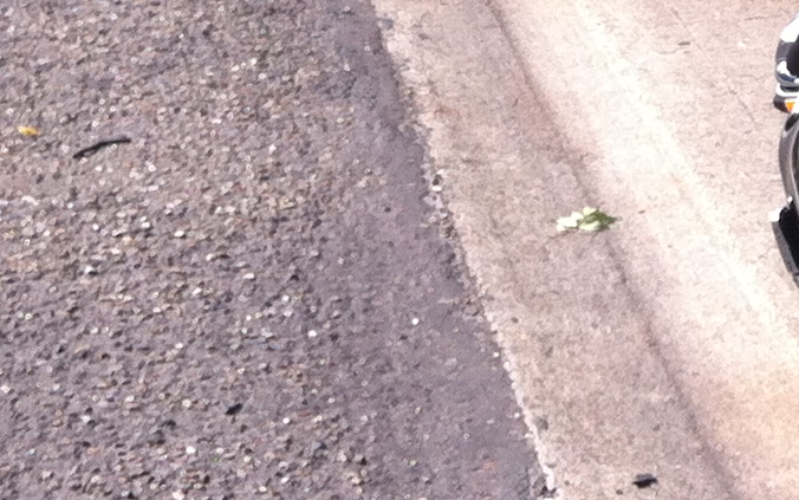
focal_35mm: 142
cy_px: -550
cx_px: 834
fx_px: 3093
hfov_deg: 14.4
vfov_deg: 8.7
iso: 80
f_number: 2.8
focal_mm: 3.85
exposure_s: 1/479
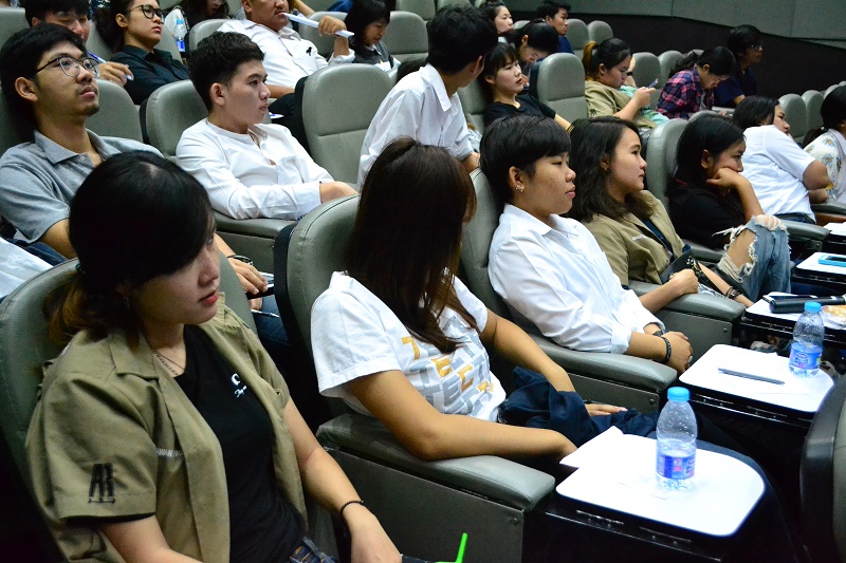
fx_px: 916
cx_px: 423
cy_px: 282
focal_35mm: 39
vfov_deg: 34.2
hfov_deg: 49.6
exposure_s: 1/80
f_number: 4.5
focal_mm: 26
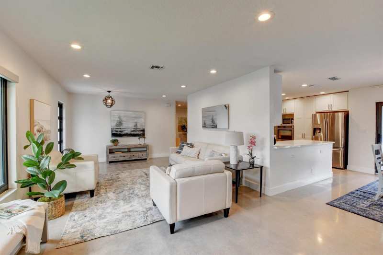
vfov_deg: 77.2
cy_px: 128
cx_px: 192
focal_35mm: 15
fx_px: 159
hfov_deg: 100.4
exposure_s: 1/20
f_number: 13
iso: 640
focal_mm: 10
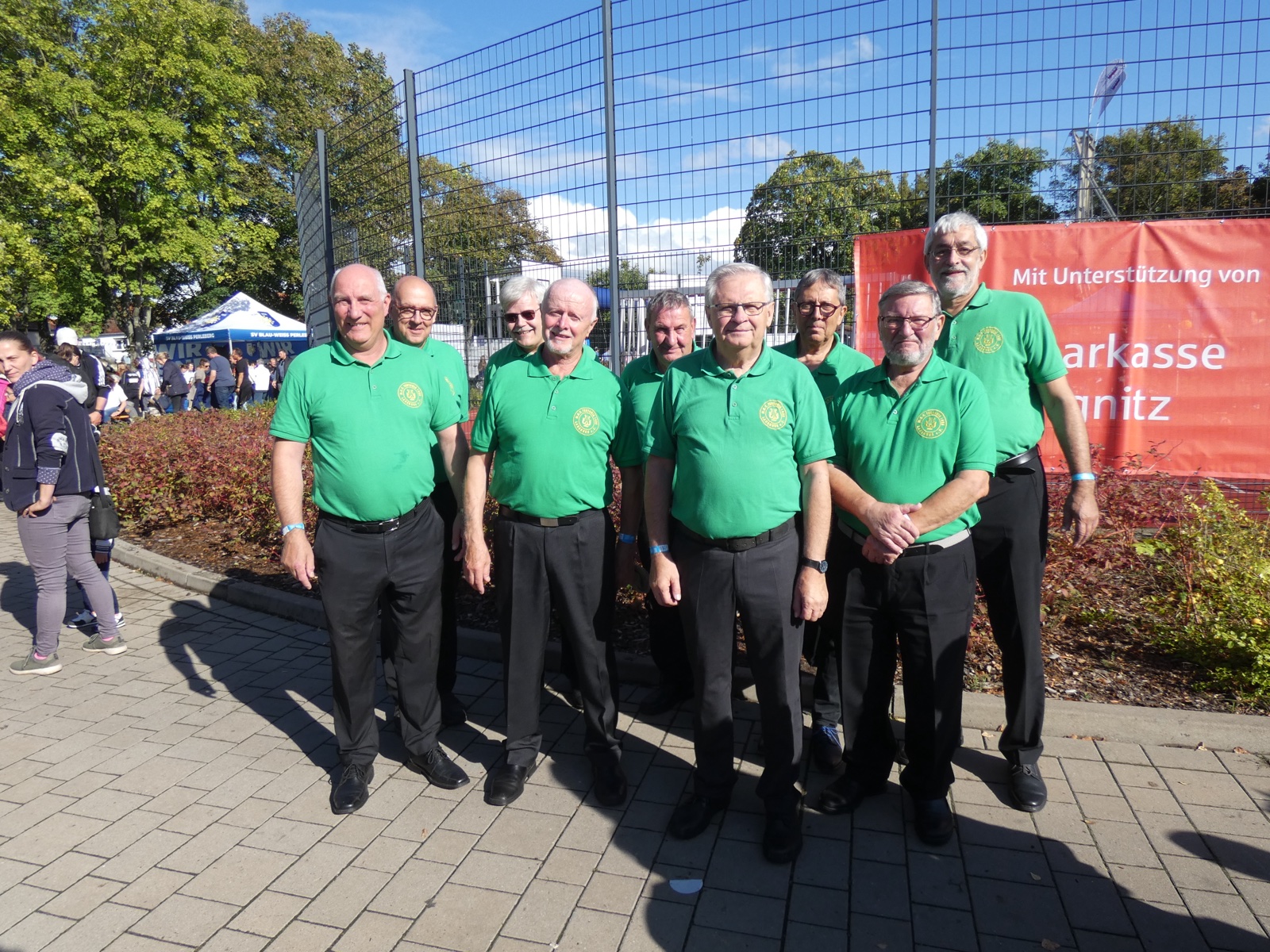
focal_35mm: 22
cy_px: 476
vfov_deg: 61.1
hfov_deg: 76.4
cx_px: 635
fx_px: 807
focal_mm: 3.9
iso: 80
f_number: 3.2
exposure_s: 1/1000
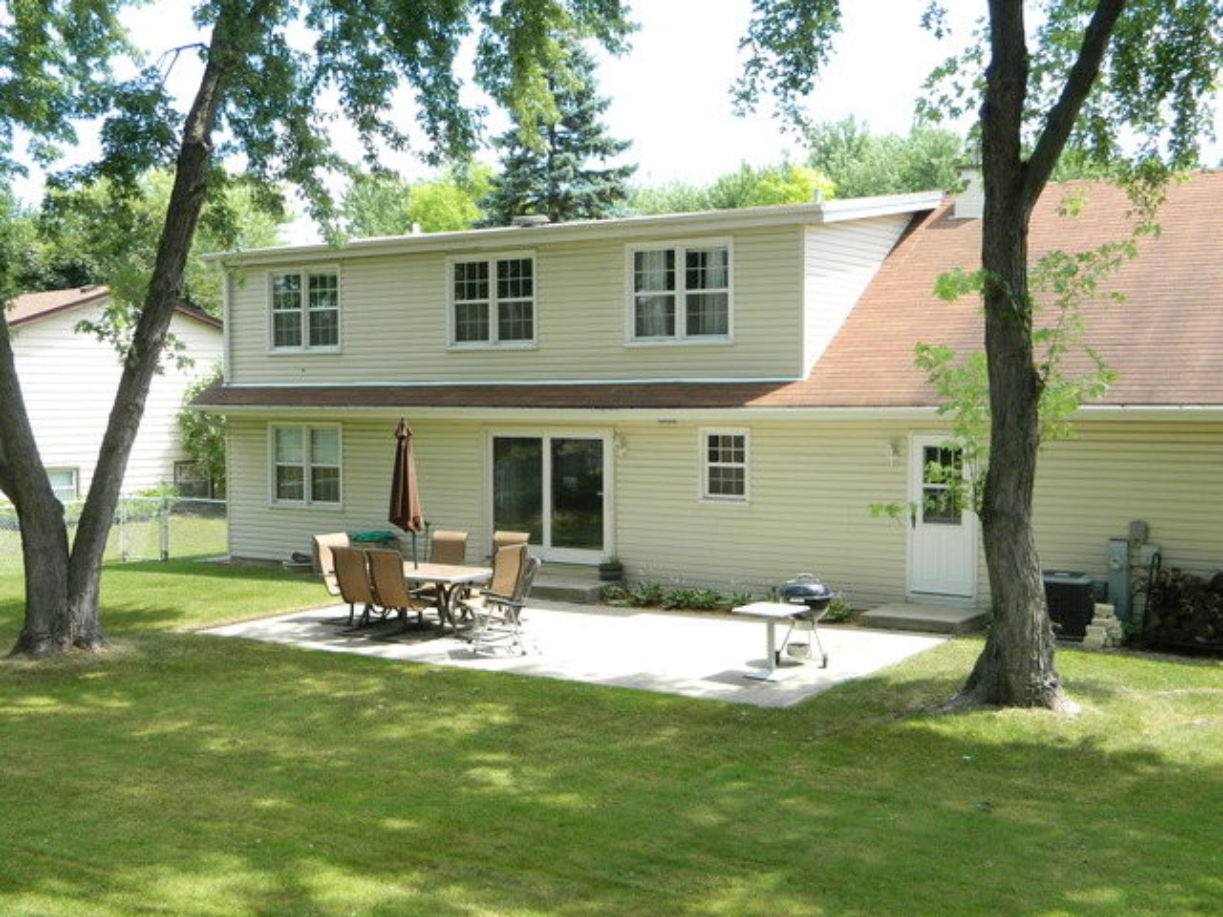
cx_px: 612
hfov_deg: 45.8
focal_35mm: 41
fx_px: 1449
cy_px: 458
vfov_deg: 35.1
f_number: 3.5
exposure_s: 1/250
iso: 110
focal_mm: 7.3
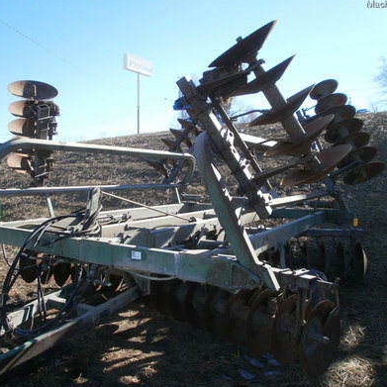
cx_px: 181
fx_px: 405
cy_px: 196
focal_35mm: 32
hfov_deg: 51.1
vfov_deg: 51.1
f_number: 2.6
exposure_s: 1/1000
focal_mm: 4.65
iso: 100
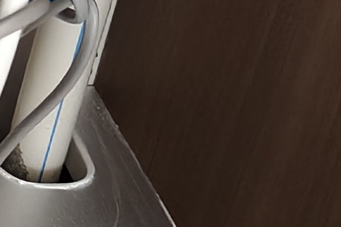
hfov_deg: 10.3
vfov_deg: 8.1
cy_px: 110
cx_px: -496
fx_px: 1610
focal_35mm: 170
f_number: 1.88
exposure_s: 1/33.3
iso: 888
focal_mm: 5.56
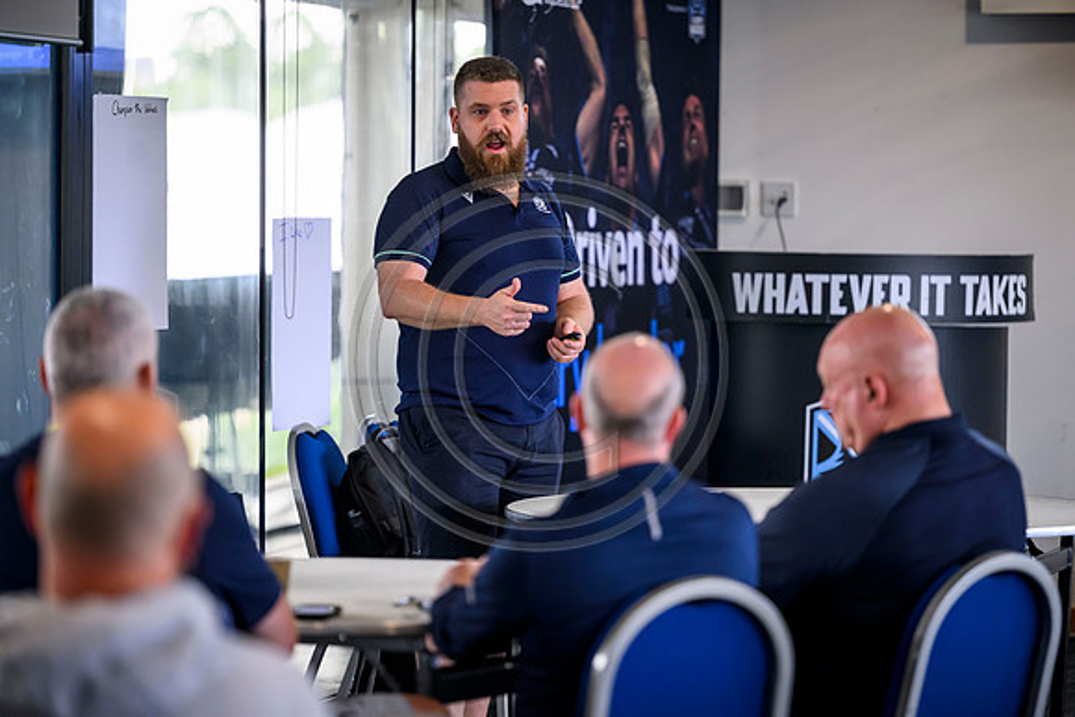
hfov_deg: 13.2
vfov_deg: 8.9
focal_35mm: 155
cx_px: 538
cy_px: 358
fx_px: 4629
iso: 2500
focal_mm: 155
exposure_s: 1/500
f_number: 2.8
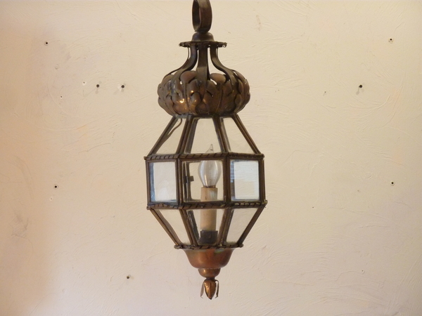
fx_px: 1451
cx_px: 211
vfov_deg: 12.5
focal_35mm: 119
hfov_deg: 16.6
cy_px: 158
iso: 400
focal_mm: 19.5
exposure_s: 1/13
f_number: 4.4
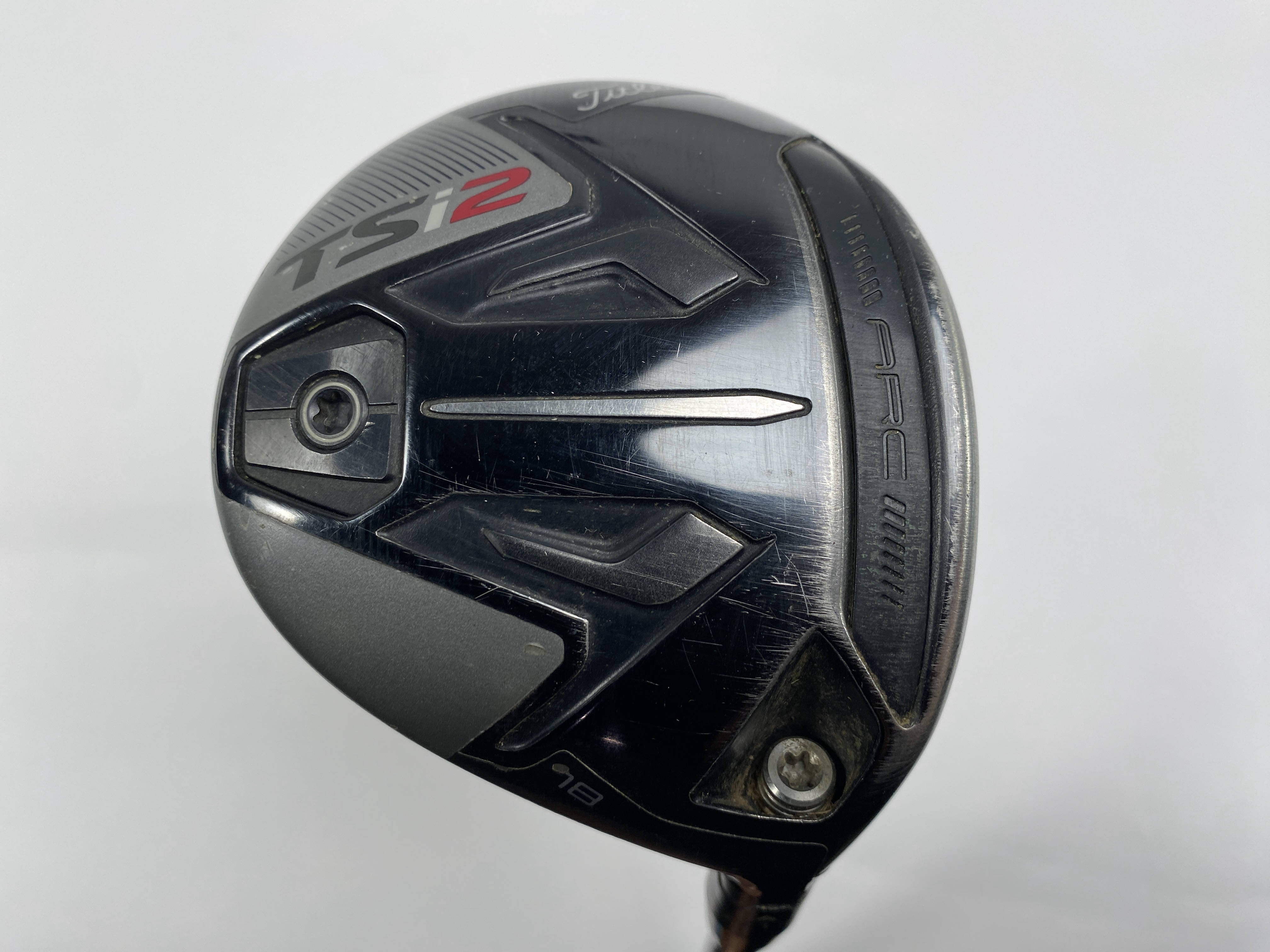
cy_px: 476
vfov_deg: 54.9
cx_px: 635
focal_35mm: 25
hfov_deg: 69.4
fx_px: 917
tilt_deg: -81.2
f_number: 1.8
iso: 32
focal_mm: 4.25
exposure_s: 1/228
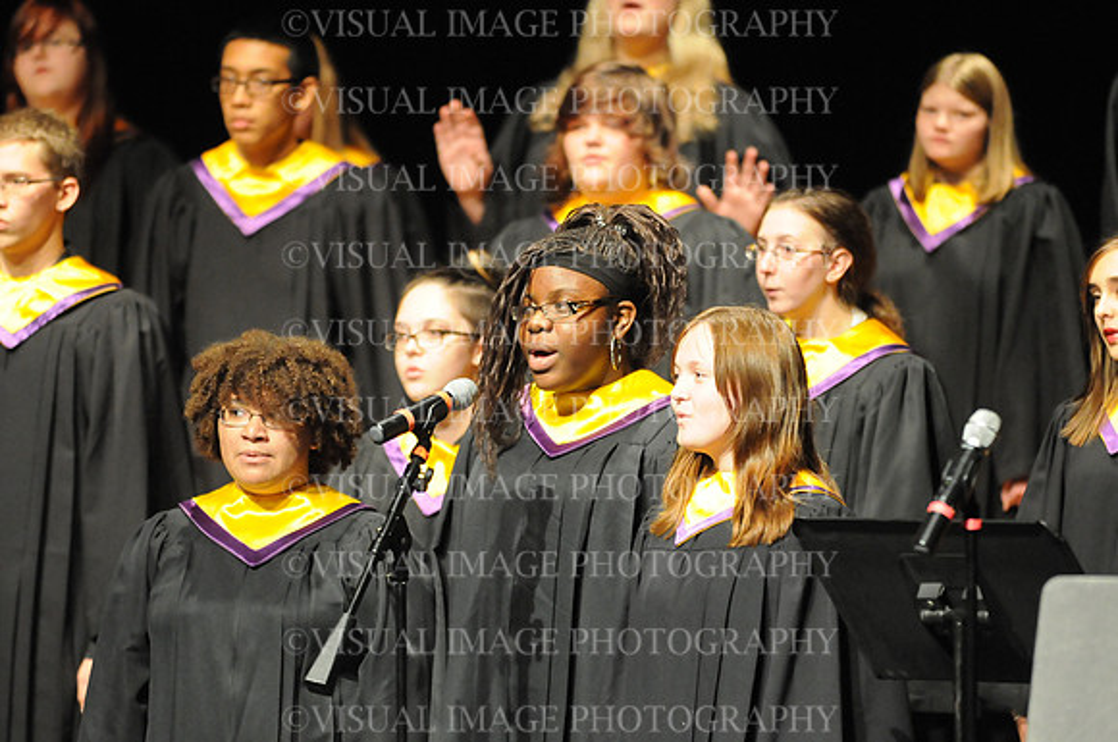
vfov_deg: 4.6
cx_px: 559
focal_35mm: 300
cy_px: 371
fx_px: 9304
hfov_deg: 6.9
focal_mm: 200
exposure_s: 1/125
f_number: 2.8
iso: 3200
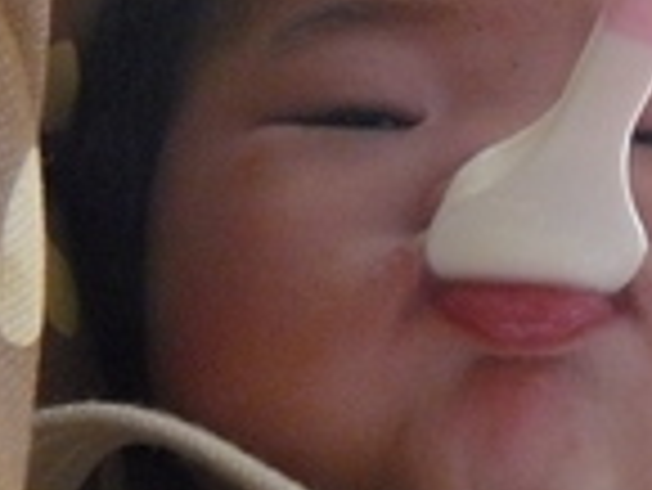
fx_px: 1866
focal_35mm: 99
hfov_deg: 19.4
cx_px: 621
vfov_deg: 15.0
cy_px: 229
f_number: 2.8
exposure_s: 1/60
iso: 400
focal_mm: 6
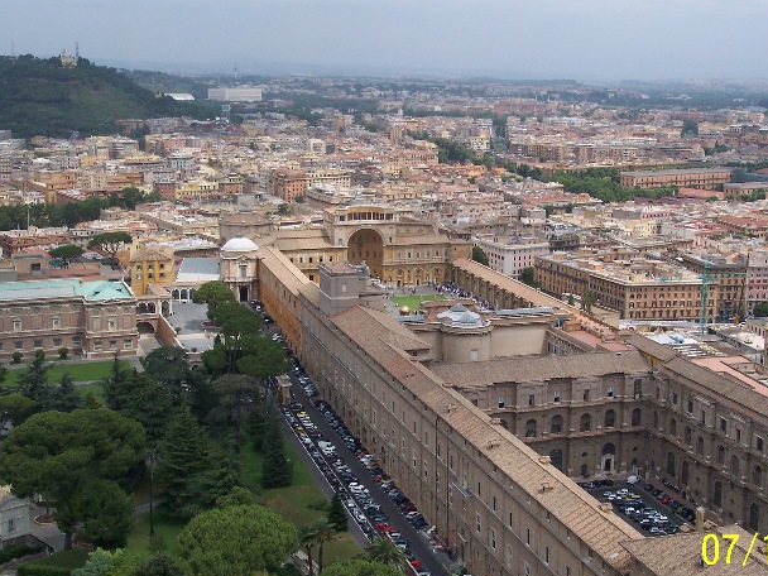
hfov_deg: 38.1
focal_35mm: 50
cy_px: 265
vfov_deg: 29.1
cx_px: 442
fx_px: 1109
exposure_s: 1/1000
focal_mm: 8
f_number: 4.8
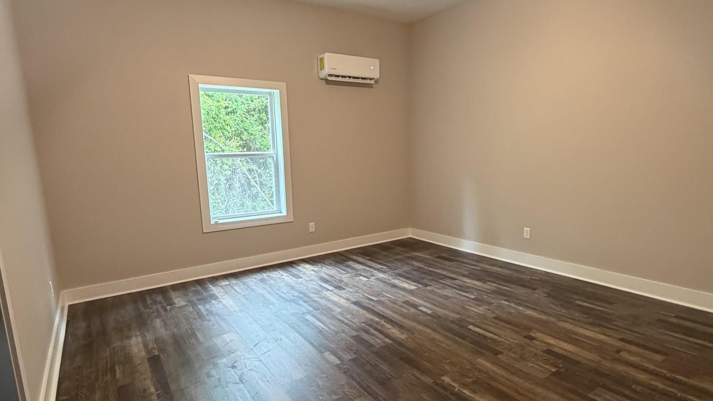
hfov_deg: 83.8
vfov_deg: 53.5
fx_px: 397
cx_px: 364
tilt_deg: -8.3
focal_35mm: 21
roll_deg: +2.0
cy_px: 222
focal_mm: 2.22
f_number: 2.2
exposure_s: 1/60
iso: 400
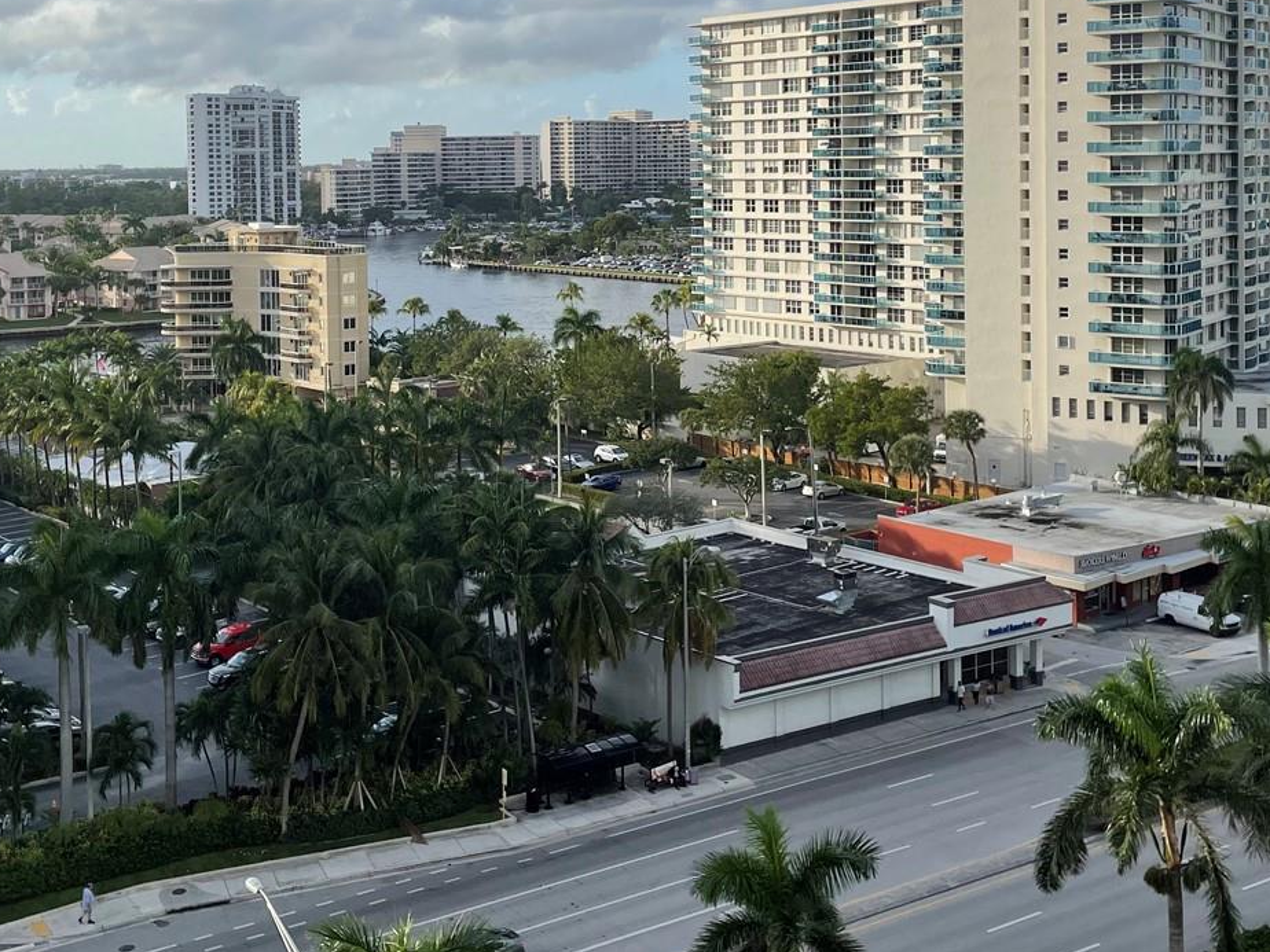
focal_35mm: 45
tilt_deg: -1.1
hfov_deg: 42.0
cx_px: 572
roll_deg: +1.3
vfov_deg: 31.5
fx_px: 1651
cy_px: 210
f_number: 1.6
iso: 32
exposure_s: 1/2959
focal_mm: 4.2
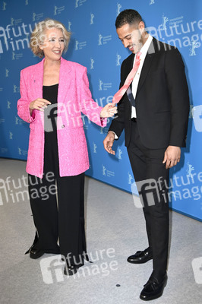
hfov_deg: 36.8
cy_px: 152
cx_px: 101
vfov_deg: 53.2
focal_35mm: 36
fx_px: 304
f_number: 5.6
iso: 800
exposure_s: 1/200
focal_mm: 36
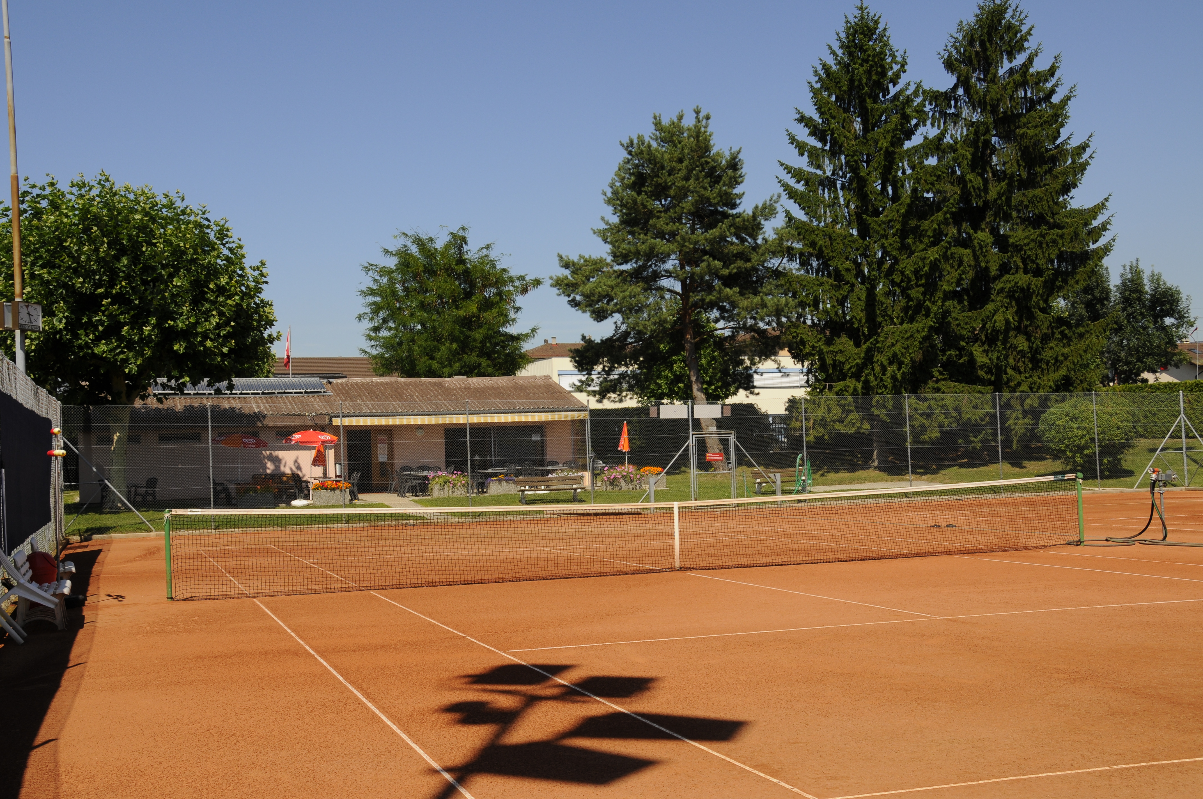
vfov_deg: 31.8
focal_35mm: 42
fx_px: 1402
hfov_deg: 46.4
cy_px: 400
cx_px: 602
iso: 200
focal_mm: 28
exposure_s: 1/400
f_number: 10
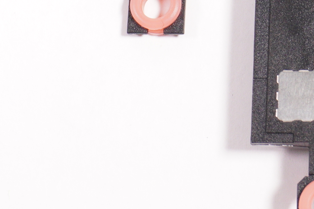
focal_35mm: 220
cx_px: 455
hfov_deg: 9.1
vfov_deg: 6.1
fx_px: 1918
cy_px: -154
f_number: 5.6
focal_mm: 34
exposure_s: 1/80
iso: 640
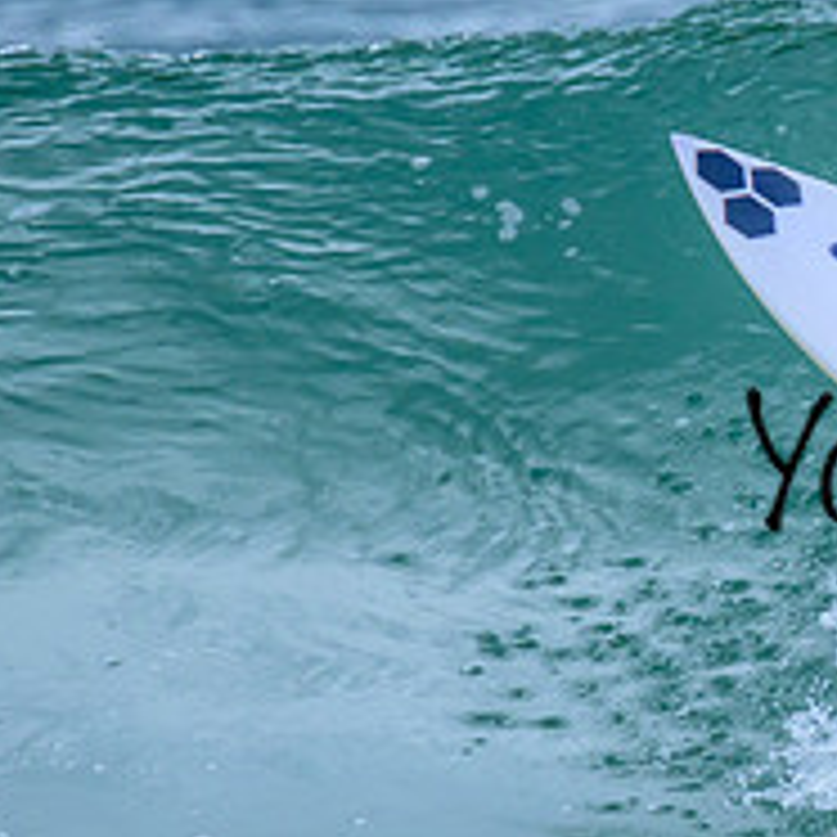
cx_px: 1055
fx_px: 51922
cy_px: 266
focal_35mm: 1898
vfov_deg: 0.9
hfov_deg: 0.9
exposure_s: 1/2000
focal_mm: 560
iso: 1400
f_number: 8
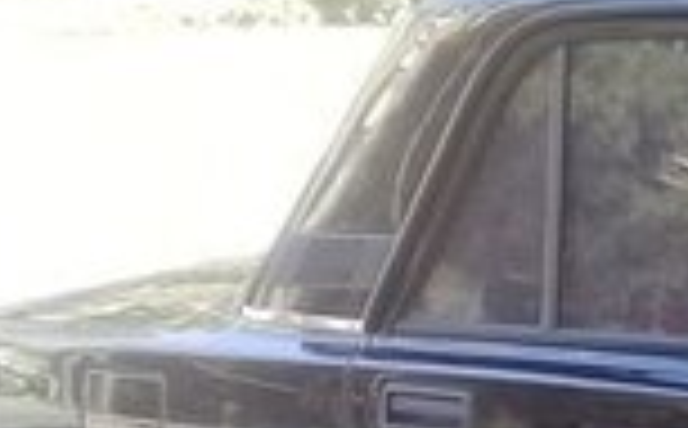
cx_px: 1358
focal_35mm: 142
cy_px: 610
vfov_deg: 9.0
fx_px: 2658
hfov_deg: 12.9
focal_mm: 3.3
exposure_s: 1/108
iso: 50
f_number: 2.2
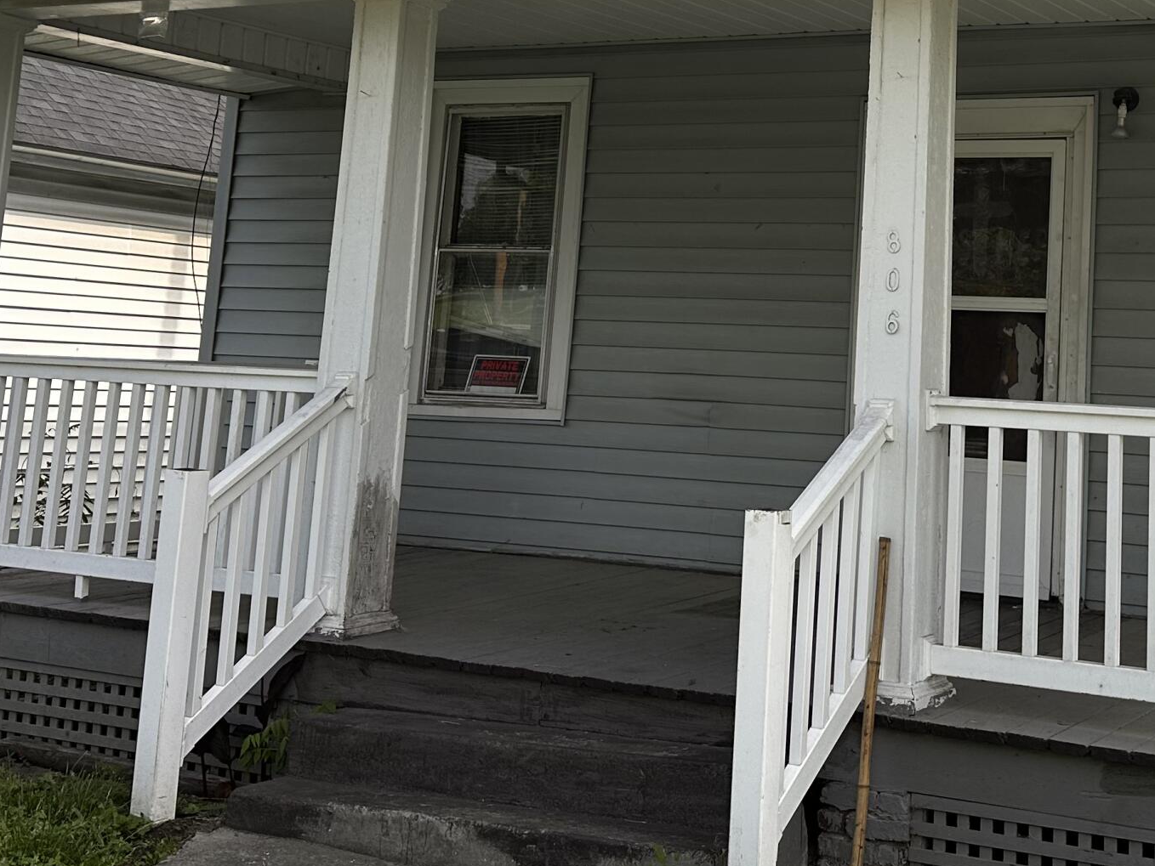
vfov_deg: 26.7
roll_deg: -3.7
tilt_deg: +8.5
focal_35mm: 53
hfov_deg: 35.1
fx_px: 1769
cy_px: 107
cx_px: 904
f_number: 1.78
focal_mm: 6.86
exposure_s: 1/2070
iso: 80
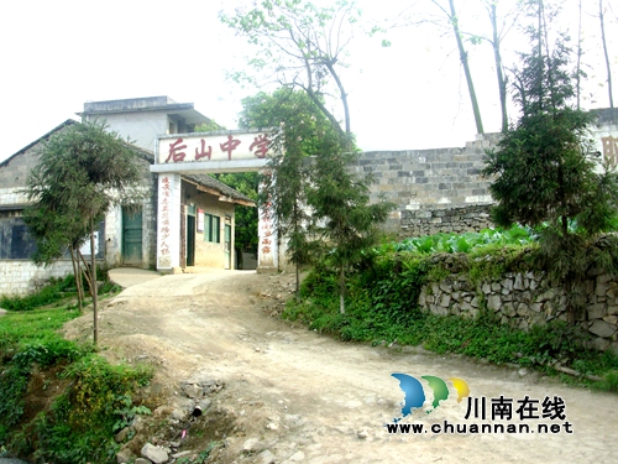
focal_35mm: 38
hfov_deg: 49.0
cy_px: 232
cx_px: 309
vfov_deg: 37.7
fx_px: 678
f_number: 2.9
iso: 50
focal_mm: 6.3
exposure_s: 1/395
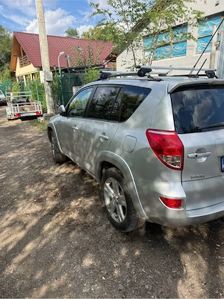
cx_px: 112
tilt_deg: -18.0
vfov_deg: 71.6
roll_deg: +1.7
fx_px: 207
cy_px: 150
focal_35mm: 24
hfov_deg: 56.8
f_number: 1.78
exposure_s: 1/1949
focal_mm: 6.76
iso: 80
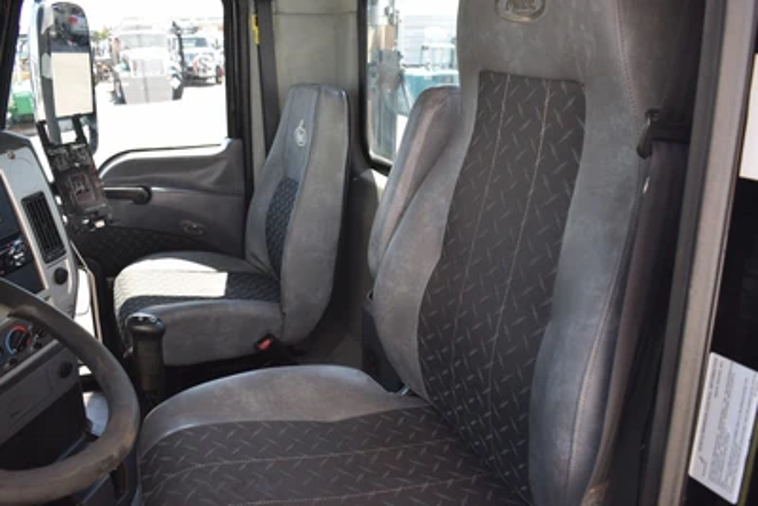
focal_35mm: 30
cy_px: 253
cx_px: 379
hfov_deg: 61.9
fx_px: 632
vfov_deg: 43.6
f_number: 6.3
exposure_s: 1/160
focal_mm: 20
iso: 400
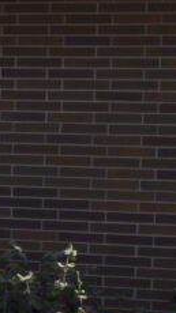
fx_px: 2328
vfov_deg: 7.7
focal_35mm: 280
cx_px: -514
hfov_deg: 4.1
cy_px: 351
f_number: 11
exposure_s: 1/200
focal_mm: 40
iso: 200
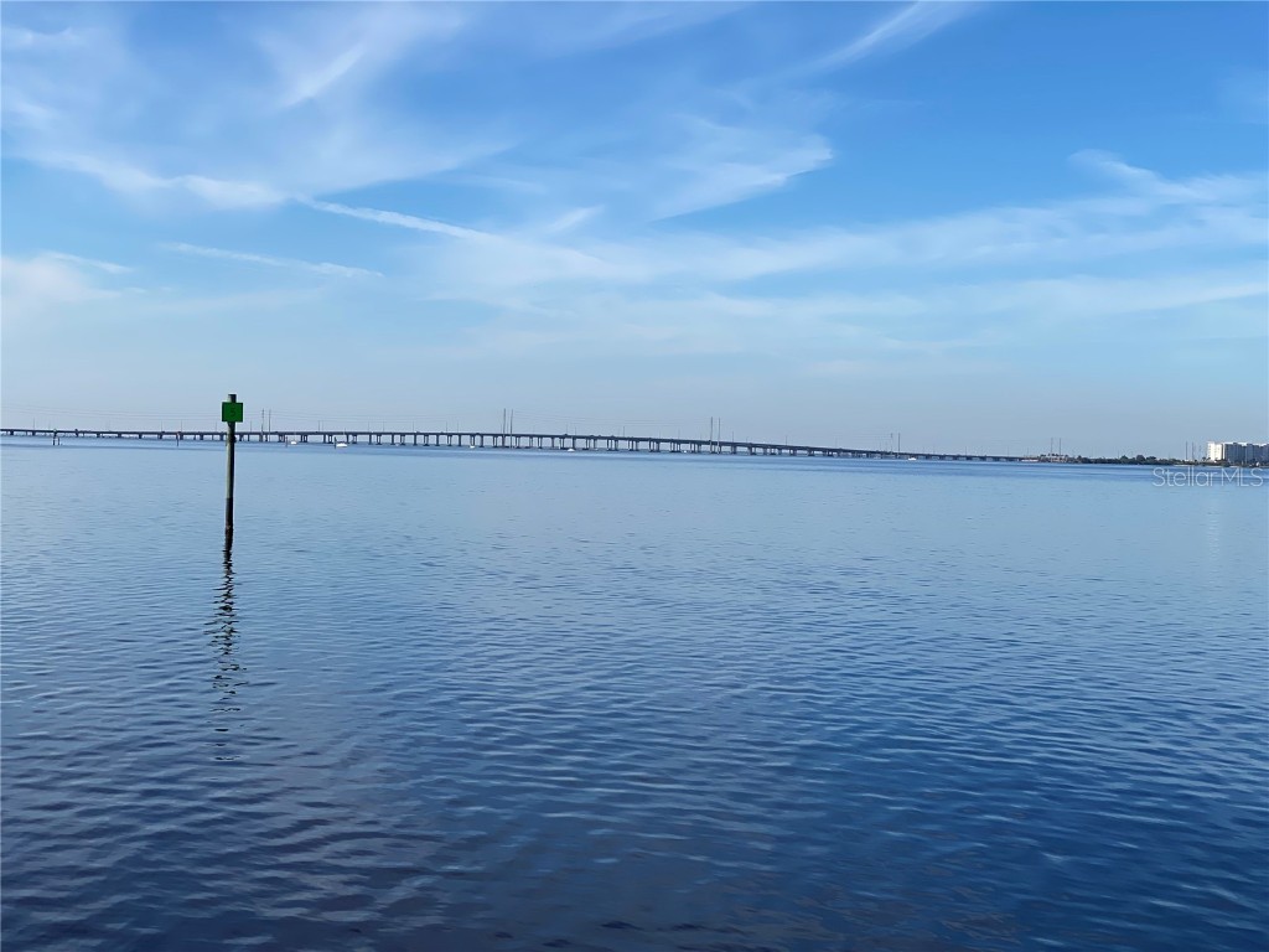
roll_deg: -1.3
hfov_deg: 36.8
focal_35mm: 52
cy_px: 476
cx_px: 634
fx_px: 1906
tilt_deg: -2.3
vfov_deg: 28.0
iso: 20
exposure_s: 1/2083
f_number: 2
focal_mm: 6
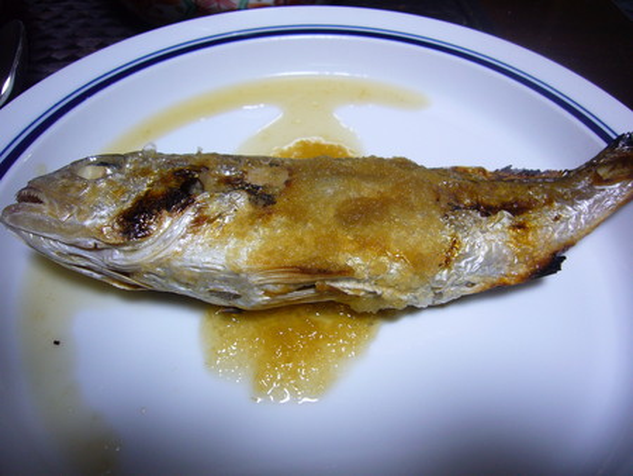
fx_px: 512
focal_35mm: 28
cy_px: 238
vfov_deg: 49.8
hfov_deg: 63.4
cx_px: 316
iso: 125
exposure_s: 1/15
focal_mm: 4.6
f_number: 2.8
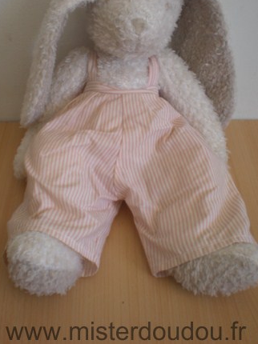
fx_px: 458
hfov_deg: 31.5
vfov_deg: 41.1
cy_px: 139
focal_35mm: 46
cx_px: 125
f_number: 3.1
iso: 118
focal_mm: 6.3
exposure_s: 1/59.7
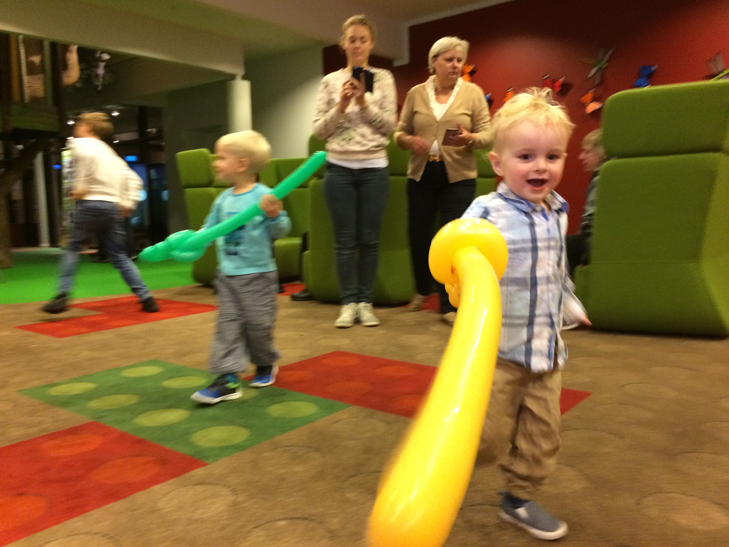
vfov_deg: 48.2
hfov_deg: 61.7
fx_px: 611
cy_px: 274
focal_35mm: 29
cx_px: 364
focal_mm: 4.15
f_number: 2.2
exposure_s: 1/20
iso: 250
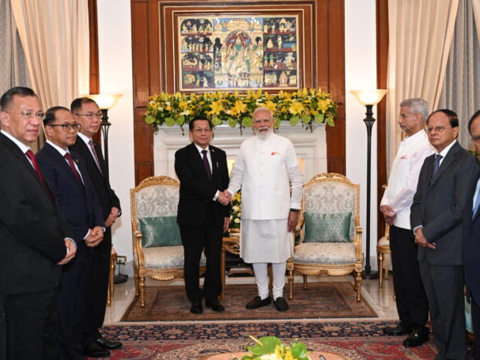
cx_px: 241
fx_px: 749
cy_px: 180
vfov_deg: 27.0
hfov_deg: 35.5
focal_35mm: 54
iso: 800
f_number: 4.5
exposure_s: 1/80
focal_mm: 49
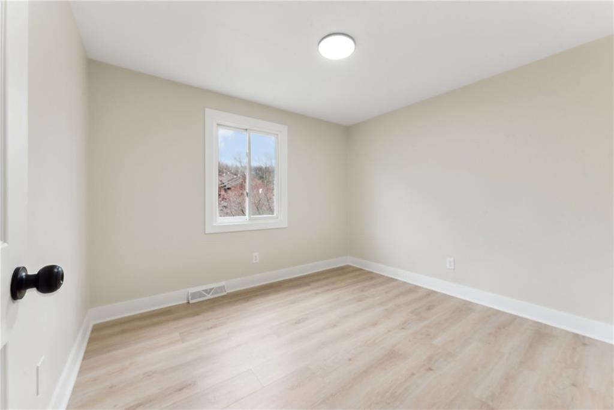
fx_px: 239
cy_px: 205
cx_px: 307
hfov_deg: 104.2
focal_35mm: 14
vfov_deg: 81.2
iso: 50
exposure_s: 1/2.5
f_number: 11
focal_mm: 14
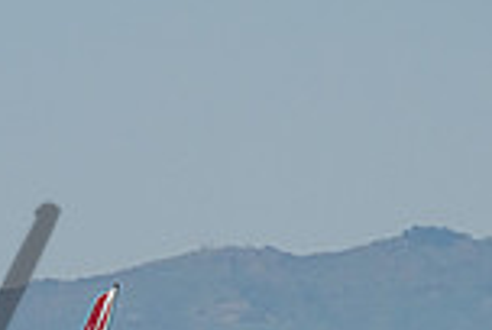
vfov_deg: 1.2
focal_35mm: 1165
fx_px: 15953
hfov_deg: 1.8
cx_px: 168
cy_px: 529
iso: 500
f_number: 8
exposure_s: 1/4000
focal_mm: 280
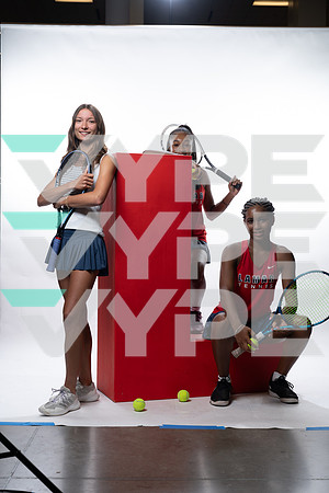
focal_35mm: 51
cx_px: 164
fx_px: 699
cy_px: 246
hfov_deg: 26.5
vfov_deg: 38.9
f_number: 5.6
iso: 200
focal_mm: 51
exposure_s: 1/250
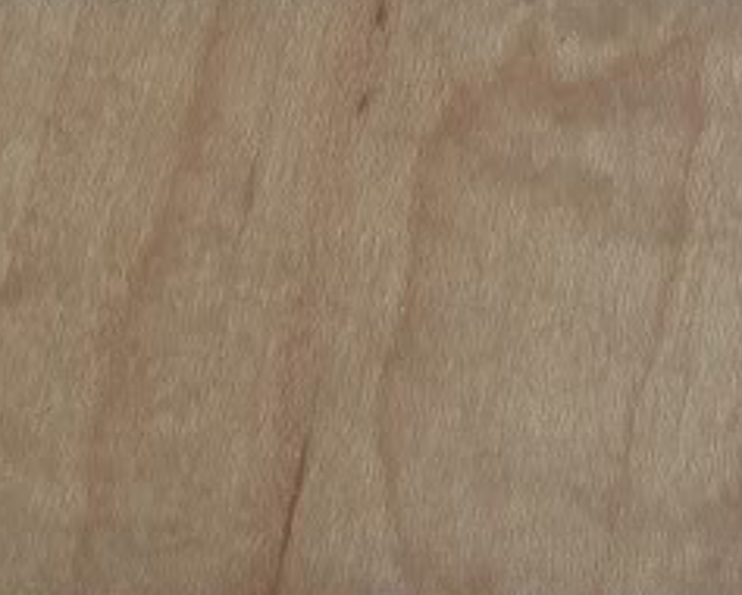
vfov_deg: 5.2
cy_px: -332
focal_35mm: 296
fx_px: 6506
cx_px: 454
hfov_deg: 6.5
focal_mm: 16
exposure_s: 1/60
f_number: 3.8
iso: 100
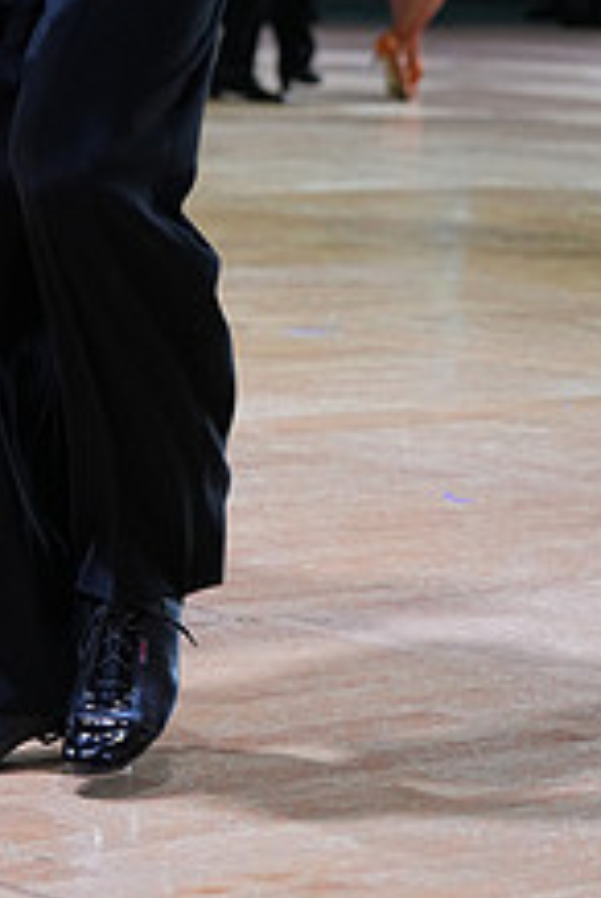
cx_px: 35
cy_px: -206
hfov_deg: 7.4
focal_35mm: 186
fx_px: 4643
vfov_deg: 10.8
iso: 1250
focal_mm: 70
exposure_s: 1/400
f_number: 4
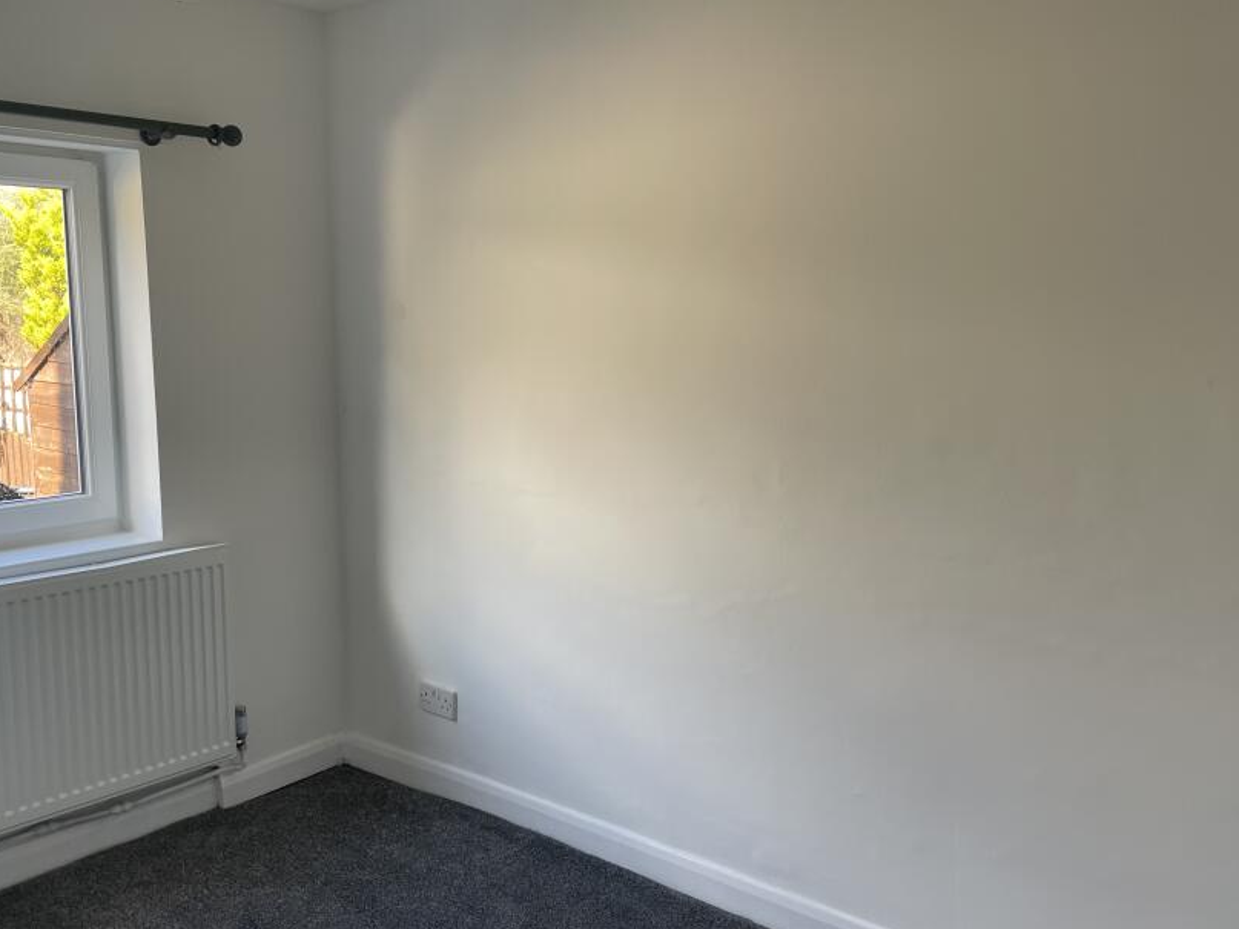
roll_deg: +0.4
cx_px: 556
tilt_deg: -10.8
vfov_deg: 42.9
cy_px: 516
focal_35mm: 33
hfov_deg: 55.3
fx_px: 1181
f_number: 1.6
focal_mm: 4.2
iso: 50
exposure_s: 1/121
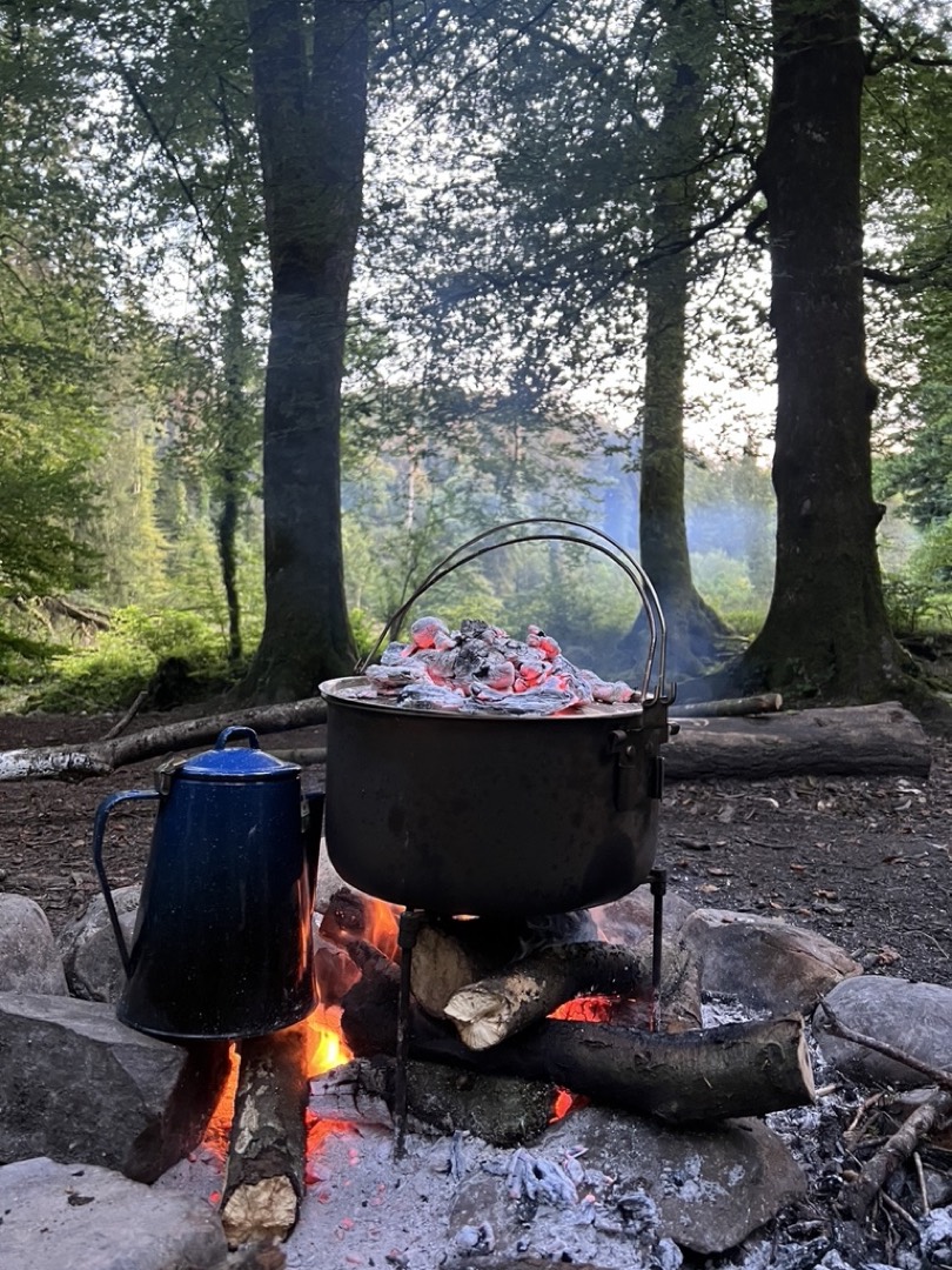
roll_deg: +1.9
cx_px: 476
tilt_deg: -0.3
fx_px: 953
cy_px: 635
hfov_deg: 53.1
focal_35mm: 26
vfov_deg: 67.3
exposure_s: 1/60
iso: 400
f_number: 1.5
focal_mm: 5.7
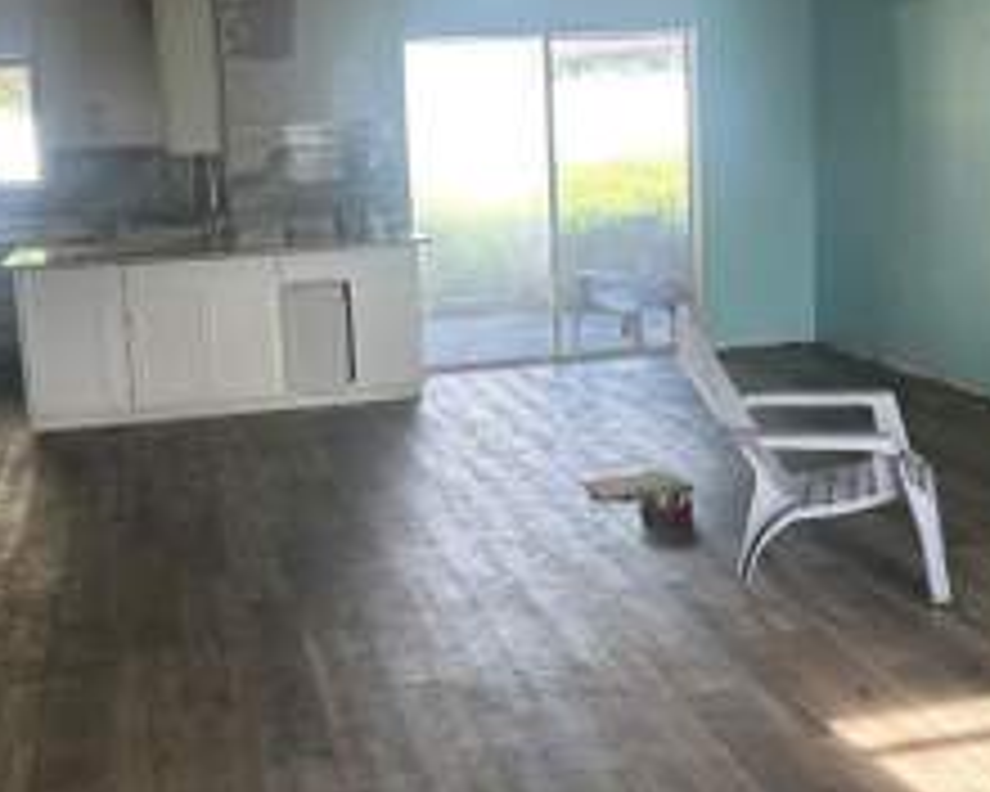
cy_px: 324
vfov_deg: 29.6
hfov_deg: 36.6
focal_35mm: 51
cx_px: 549
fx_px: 1494
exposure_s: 1/144
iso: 80
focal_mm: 6.86
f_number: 1.78
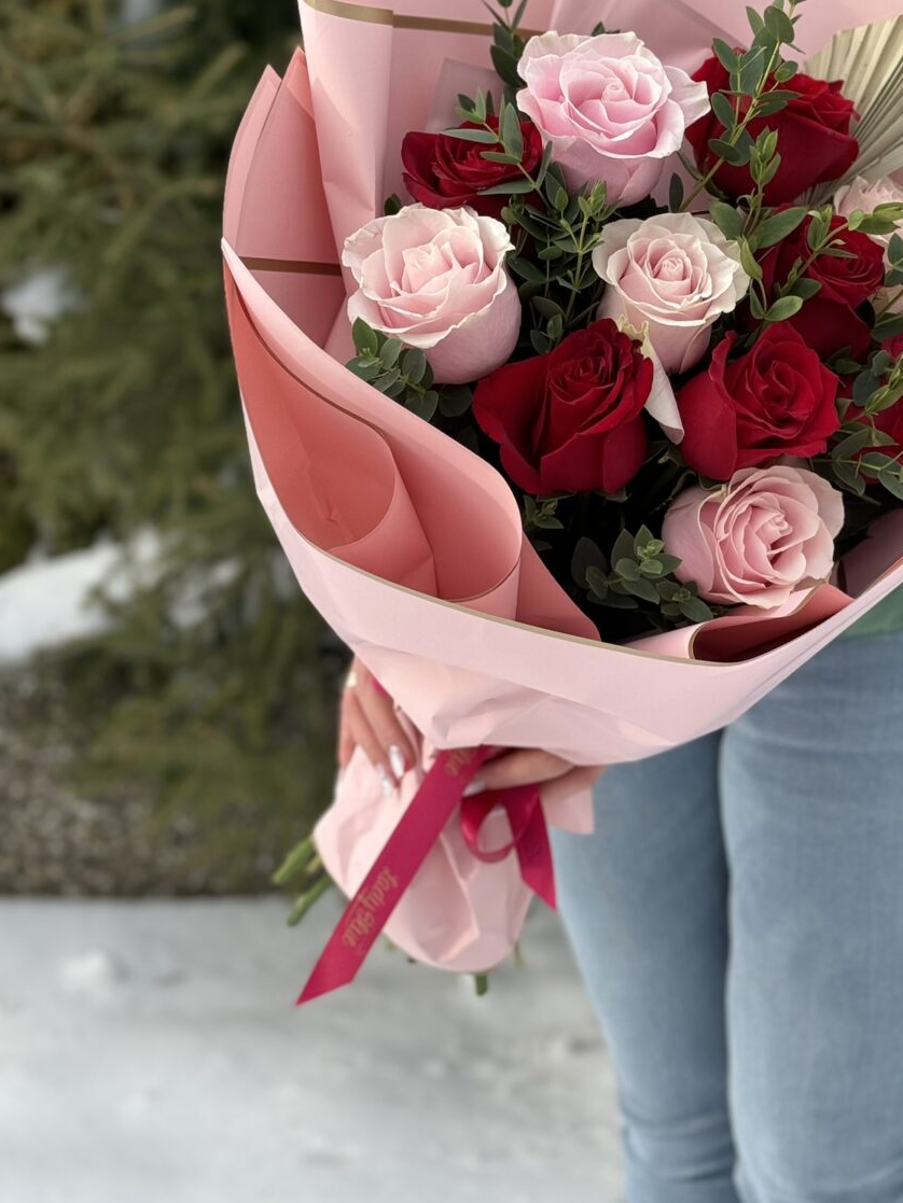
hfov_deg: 22.2
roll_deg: +0.7
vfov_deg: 29.3
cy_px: 443
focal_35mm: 66
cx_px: 591
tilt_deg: -12.7
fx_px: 2295
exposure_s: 1/1114
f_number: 1.78
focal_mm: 6.86
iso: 64
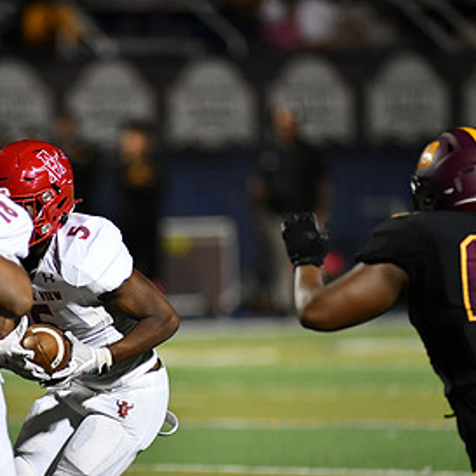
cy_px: 308
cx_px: 99
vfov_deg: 3.2
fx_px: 8432
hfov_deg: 3.2
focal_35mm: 542
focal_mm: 300
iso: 3600
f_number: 2.8
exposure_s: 1/1000
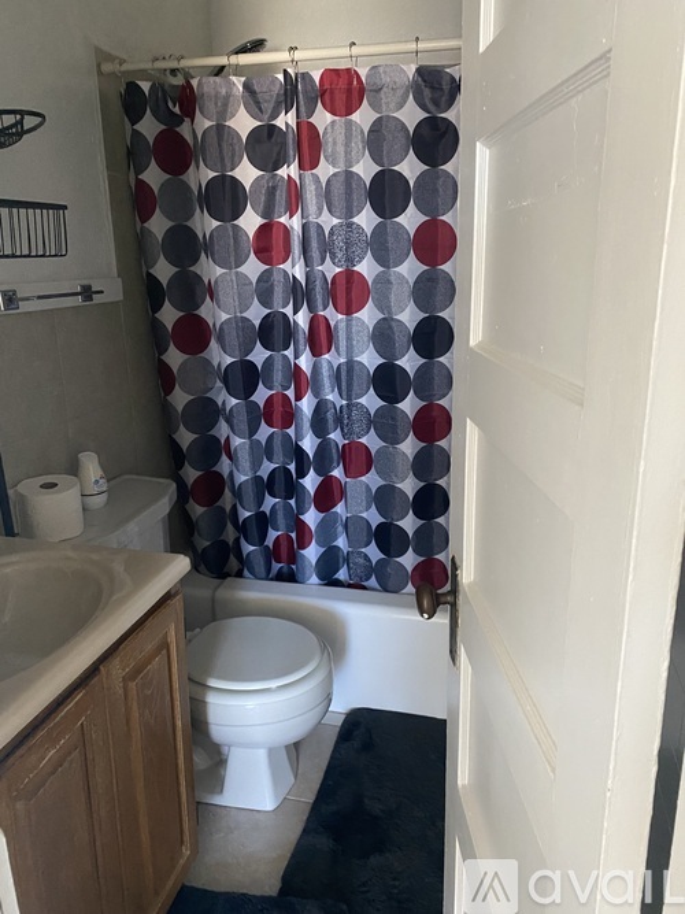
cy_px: 457
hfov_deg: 53.0
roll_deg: +1.3
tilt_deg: -13.8
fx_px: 686
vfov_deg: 67.3
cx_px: 342
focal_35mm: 26
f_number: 1.8
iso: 500
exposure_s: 1/60
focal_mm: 4.25
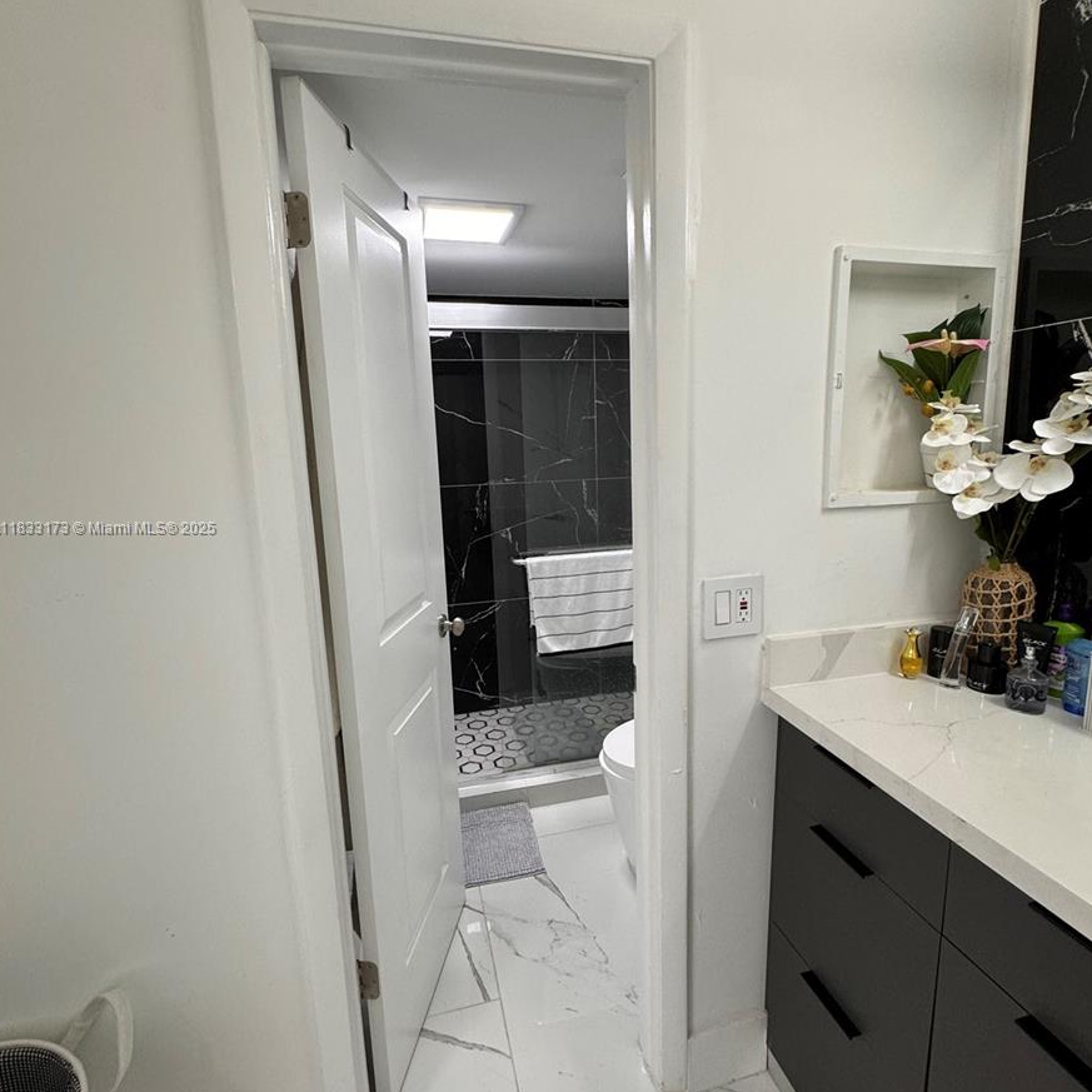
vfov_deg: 83.9
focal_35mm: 17
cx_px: 549
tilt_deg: -9.5
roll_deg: +2.3
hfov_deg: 84.0
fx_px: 607
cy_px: 529
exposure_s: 1/60
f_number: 2.2
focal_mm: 2.22
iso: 160
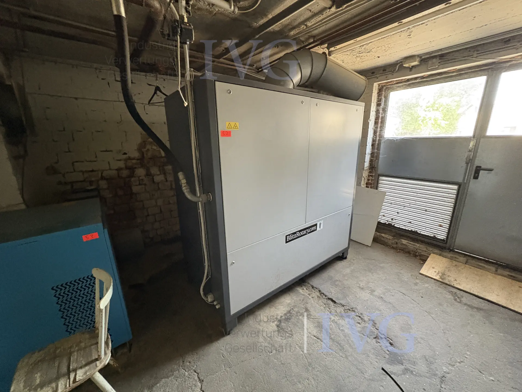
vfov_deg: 85.7
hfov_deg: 102.1
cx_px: 261
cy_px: 196
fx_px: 211
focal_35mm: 14
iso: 1000
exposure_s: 1/51
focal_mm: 2.22
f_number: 2.2
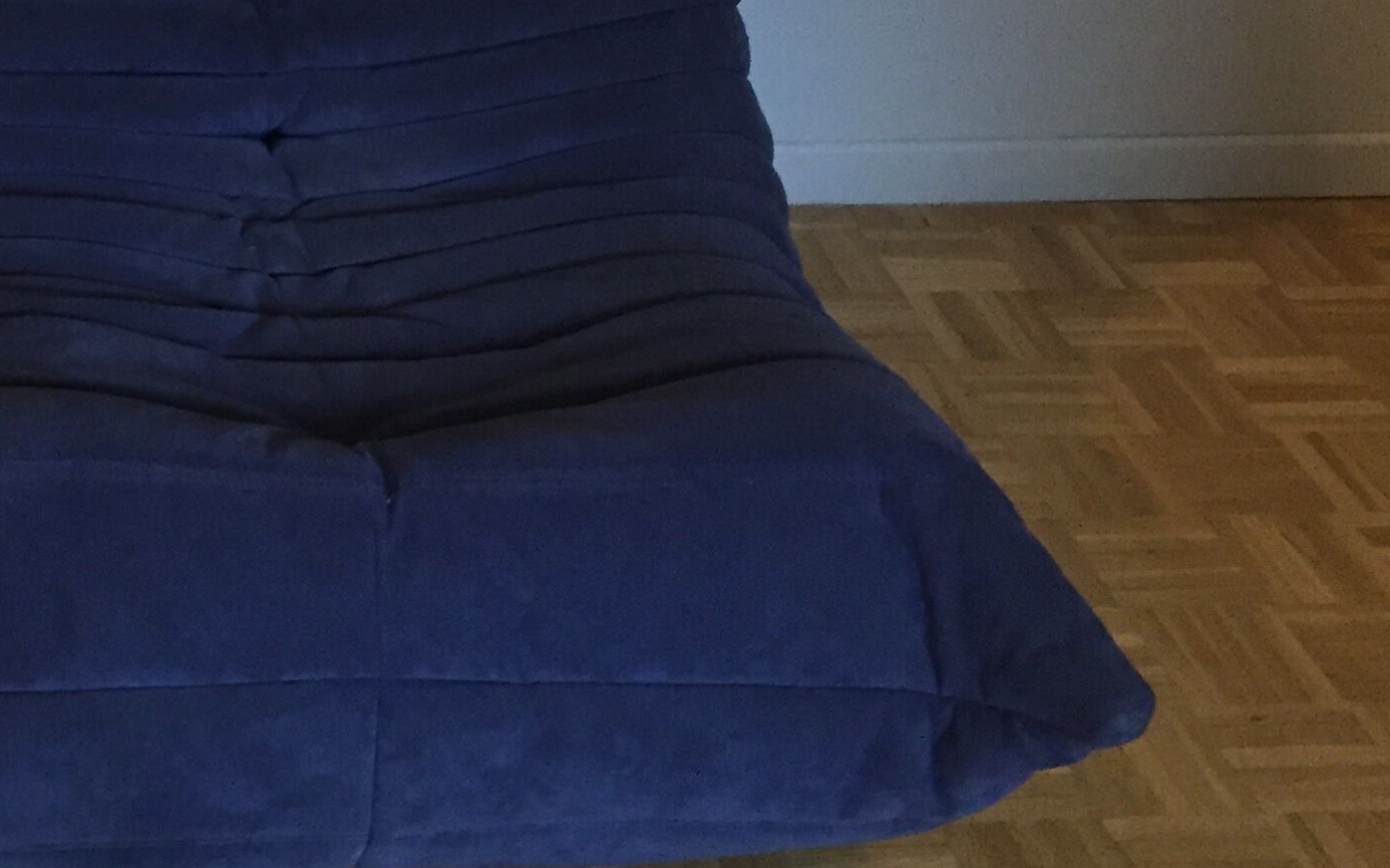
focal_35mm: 72
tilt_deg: -26.8
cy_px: 153
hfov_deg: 26.8
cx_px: -51
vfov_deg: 17.9
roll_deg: -0.5
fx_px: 2727
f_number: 2.2
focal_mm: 4.15
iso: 250
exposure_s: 1/25
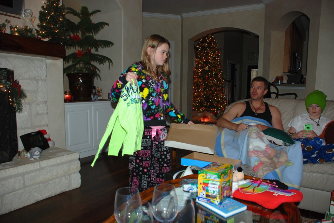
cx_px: 167
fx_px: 251
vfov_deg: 48.0
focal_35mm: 27
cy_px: 112
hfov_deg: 67.3
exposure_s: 1/60
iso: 200
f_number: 3.5
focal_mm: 18
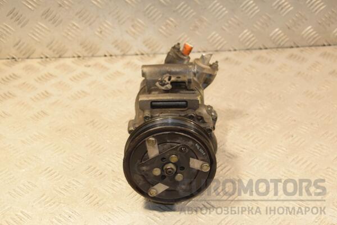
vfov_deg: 20.2
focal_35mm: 68
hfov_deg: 29.9
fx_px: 632
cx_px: 168
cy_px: 112
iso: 800
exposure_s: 1/200
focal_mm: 45
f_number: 5.6
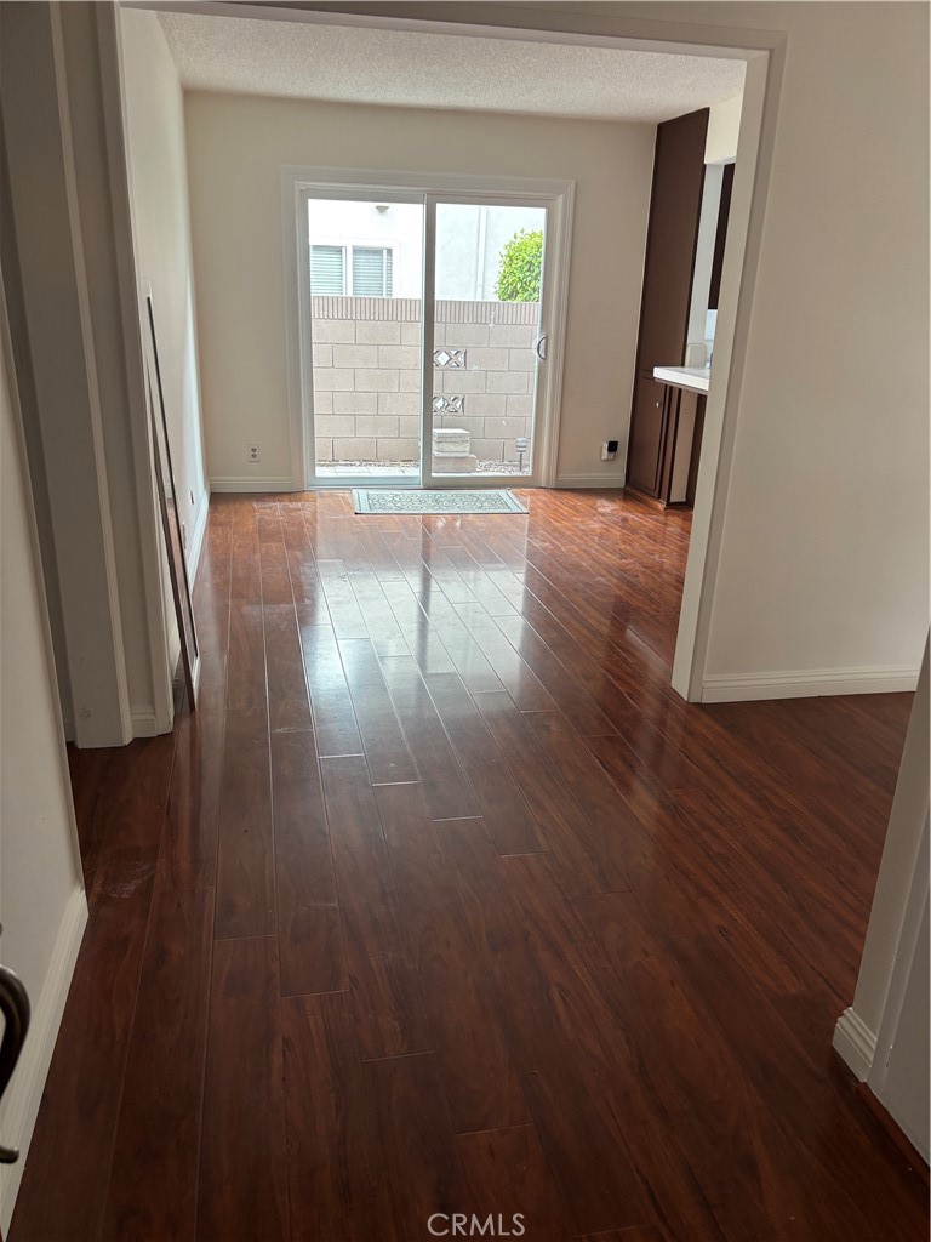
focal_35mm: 26
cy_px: 621
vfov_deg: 67.3
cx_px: 466
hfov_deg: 53.1
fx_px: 932
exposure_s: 1/60
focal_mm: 5.96
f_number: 1.6
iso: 125
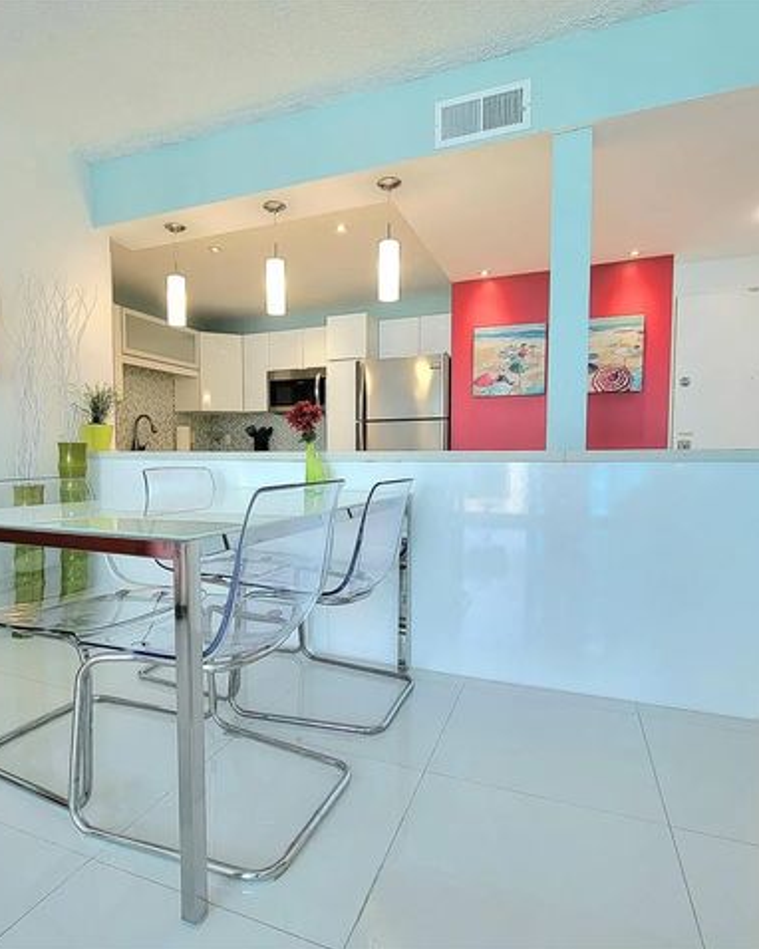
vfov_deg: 89.7
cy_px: 474
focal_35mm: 17
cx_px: 354
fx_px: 478
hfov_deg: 76.8
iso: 64
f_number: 2.2
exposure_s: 1/60.2
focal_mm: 2.2
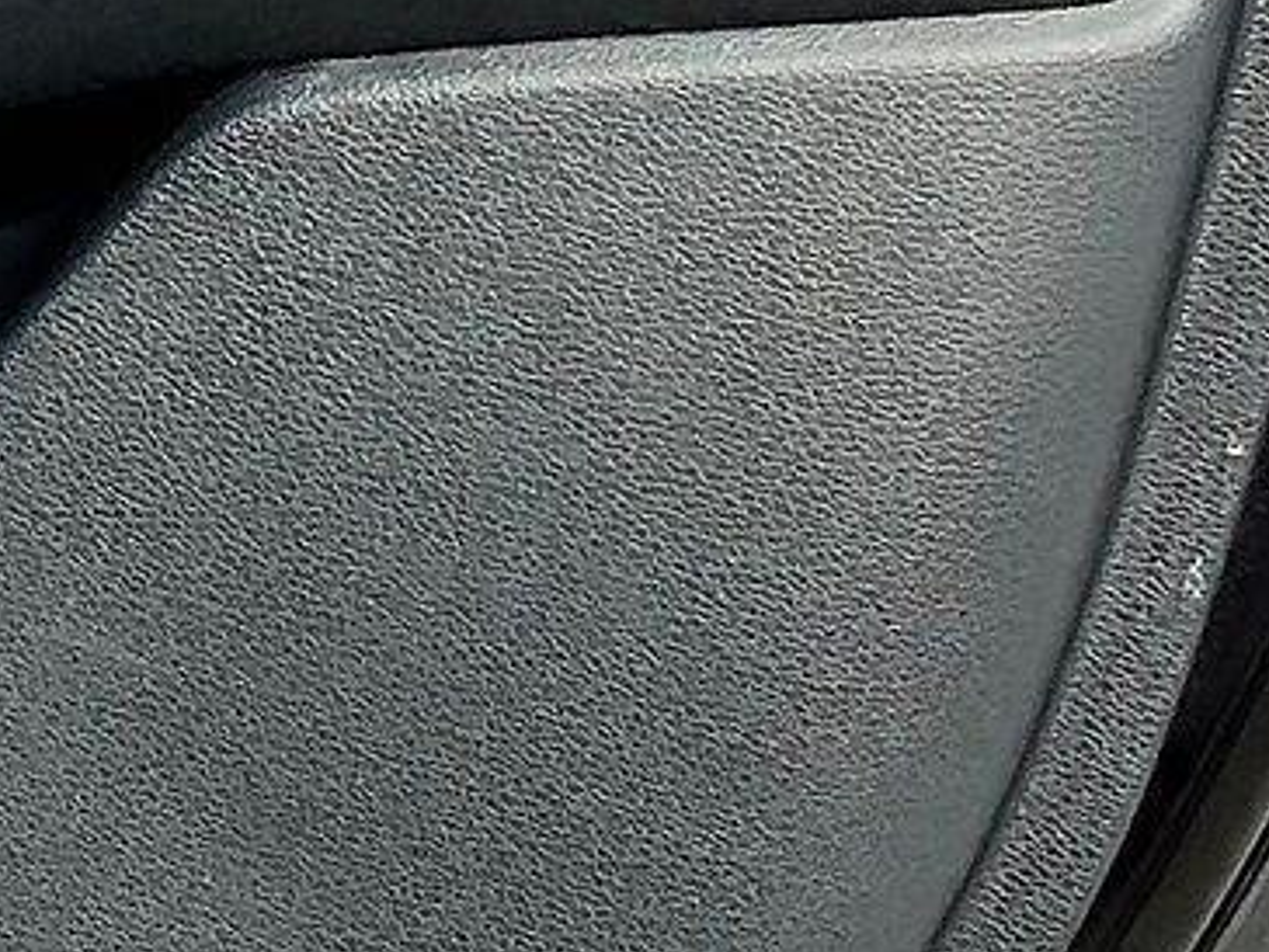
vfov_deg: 11.3
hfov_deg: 14.6
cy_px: -393
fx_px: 4657
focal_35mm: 127
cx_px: -535
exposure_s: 1/509
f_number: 1.8
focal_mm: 3
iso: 25
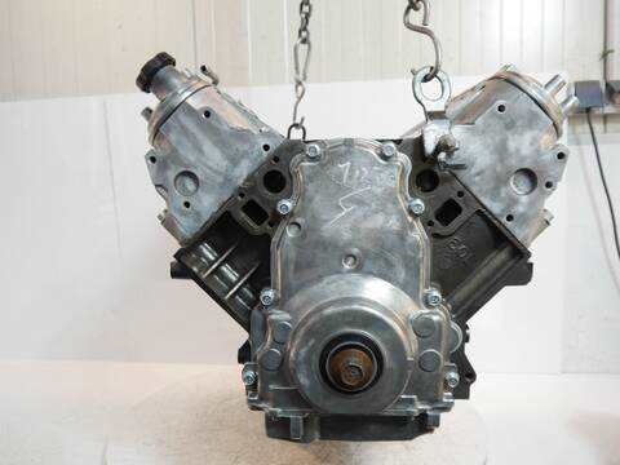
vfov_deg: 49.7
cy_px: 232
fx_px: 502
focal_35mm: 28
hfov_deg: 63.4
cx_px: 310
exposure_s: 1/60
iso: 250
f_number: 3.5
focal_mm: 14
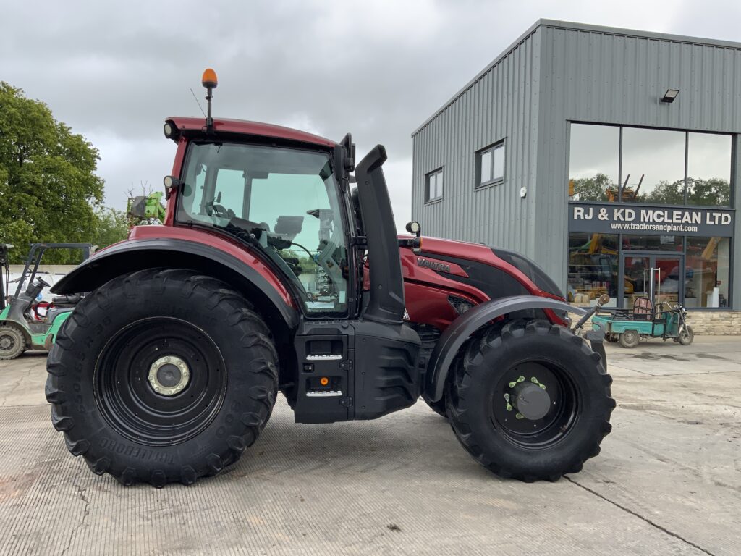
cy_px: 278
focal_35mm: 29
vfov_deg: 48.2
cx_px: 370
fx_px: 621
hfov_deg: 61.7
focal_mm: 3
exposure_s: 1/324
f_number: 1.8
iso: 16
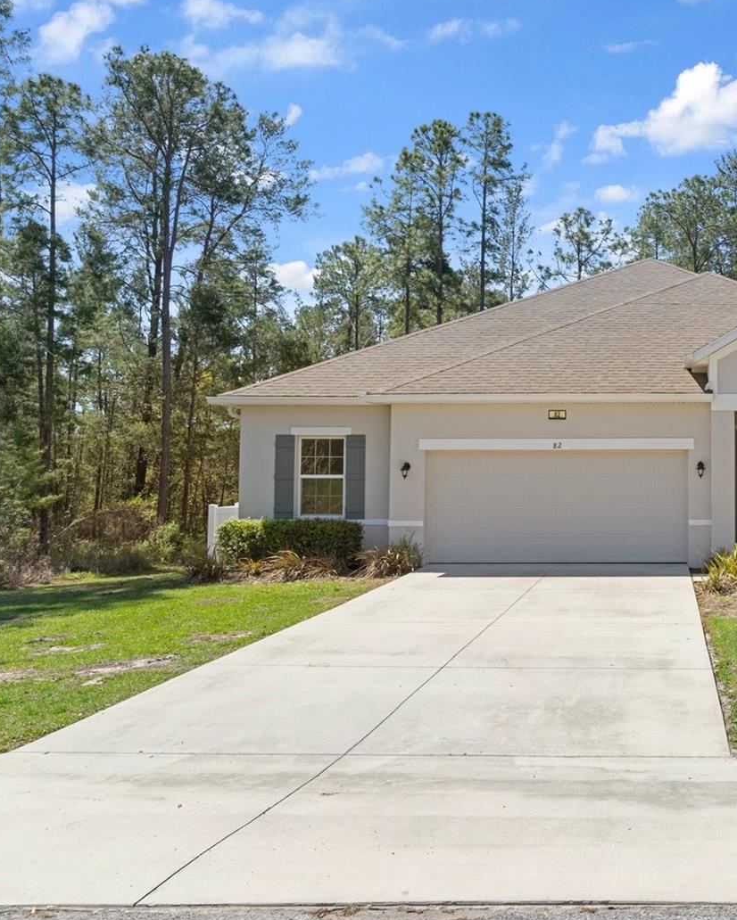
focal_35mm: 33
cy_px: 464
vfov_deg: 54.6
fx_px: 892
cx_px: 694
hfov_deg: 40.6
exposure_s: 1/350
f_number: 8
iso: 320
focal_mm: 15
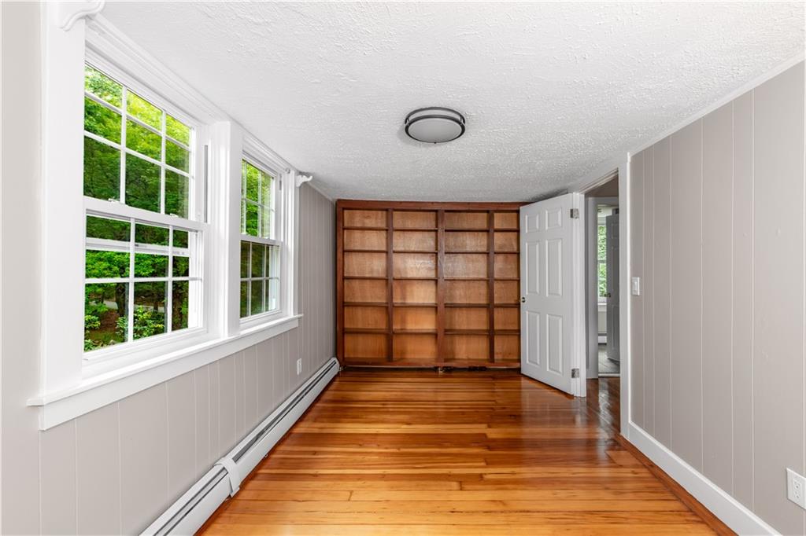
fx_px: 313
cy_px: 268
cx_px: 403
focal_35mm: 14
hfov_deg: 104.3
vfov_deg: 81.2
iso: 800
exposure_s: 1/15
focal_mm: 14
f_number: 10
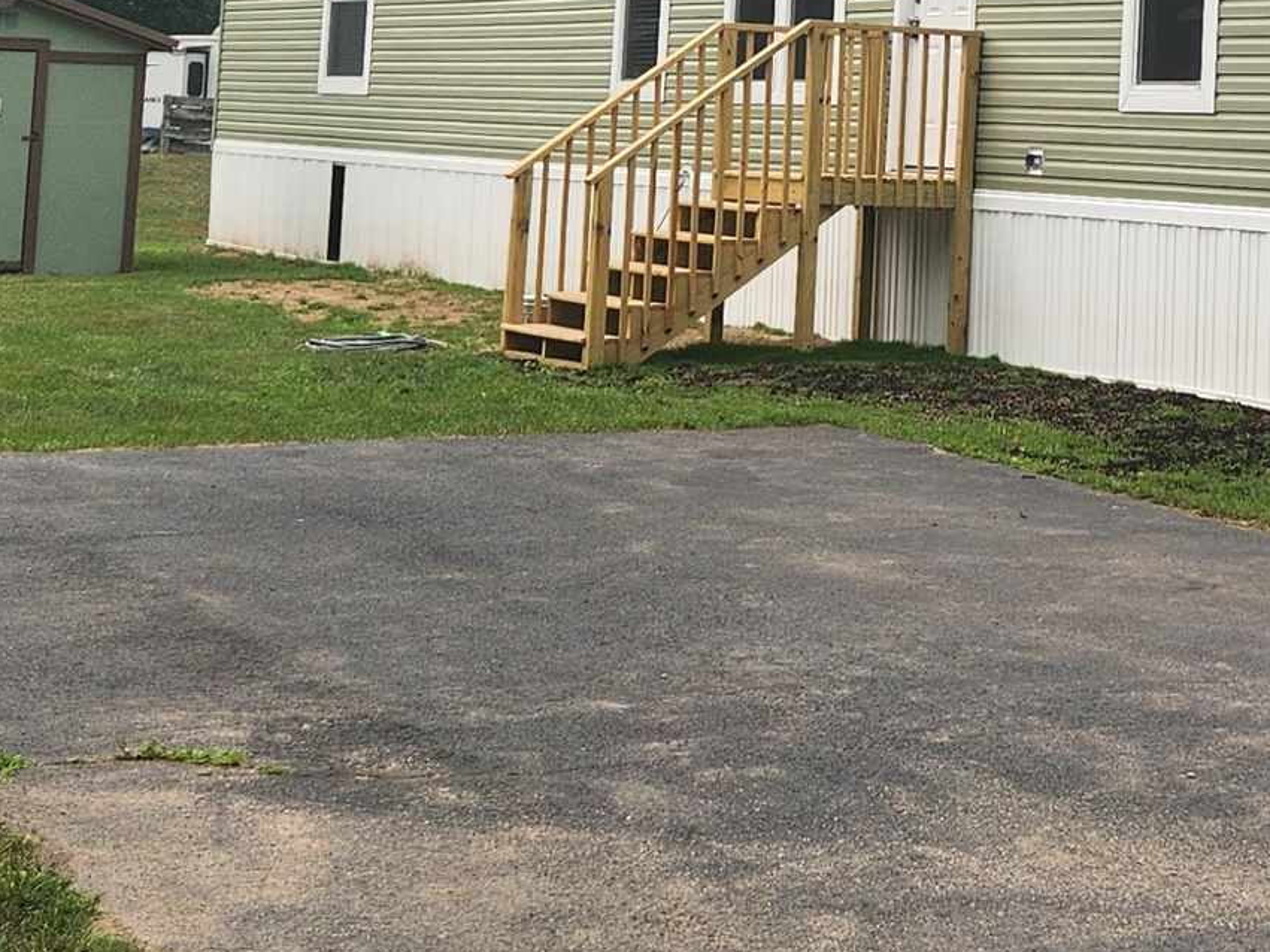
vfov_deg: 17.4
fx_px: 3045
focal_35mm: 83
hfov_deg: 22.6
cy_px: 4
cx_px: 1285
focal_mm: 5.4
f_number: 1.8
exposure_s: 1/1889
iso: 20
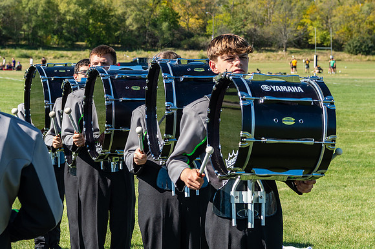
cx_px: 164
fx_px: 1154
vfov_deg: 12.3
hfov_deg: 18.4
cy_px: 106
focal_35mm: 111
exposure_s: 1/640
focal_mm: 70
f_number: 7.1
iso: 320
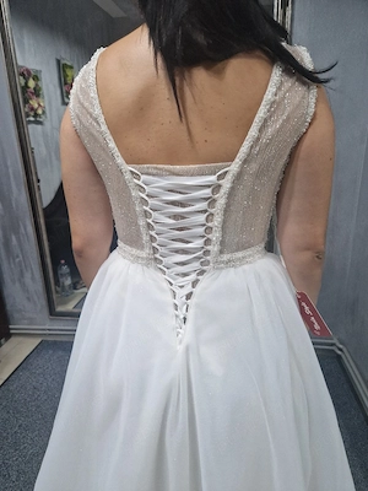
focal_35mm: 23
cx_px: 184
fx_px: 326
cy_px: 246
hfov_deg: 58.9
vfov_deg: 73.9
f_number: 1.8
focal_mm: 5.4
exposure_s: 1/100
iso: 50
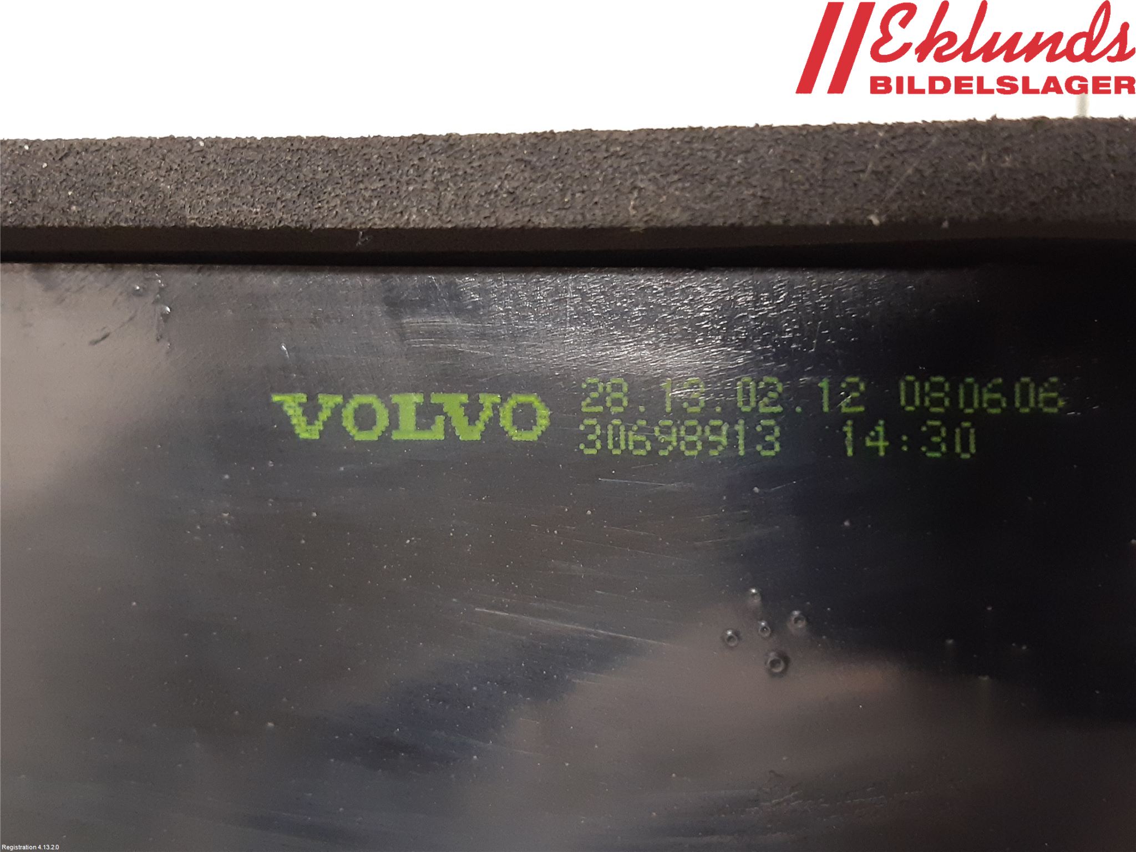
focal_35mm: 26
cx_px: 568
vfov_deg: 53.1
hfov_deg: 67.3
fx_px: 853
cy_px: 426
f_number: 1.7
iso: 320
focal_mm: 3.93
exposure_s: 1/25
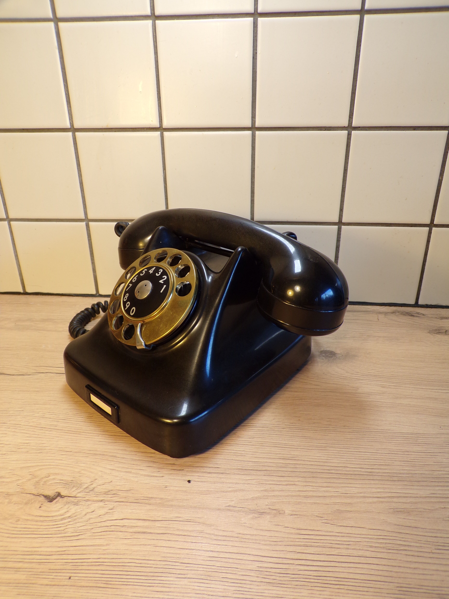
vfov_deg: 71.6
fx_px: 415
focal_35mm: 24
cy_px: 300
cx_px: 224
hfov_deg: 56.8
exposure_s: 1/38
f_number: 3
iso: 100
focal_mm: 4.3
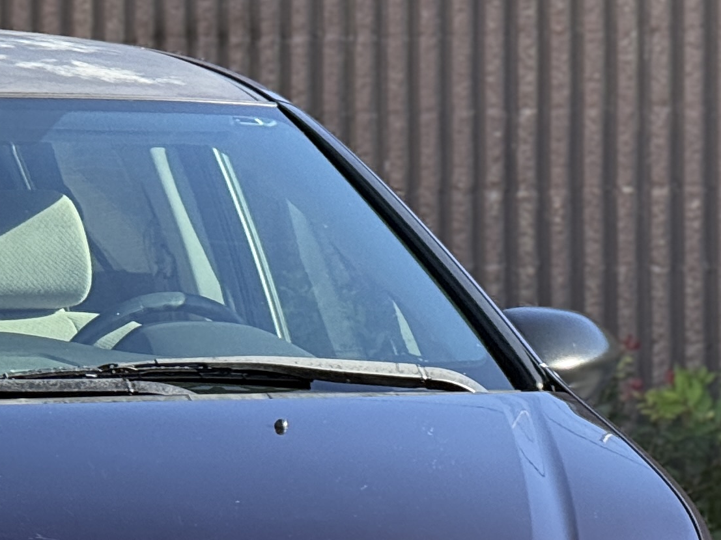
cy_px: 546
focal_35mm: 437
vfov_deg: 3.4
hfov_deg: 4.5
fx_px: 9101
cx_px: -134
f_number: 2.8
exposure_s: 1/276
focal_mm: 15.66
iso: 64
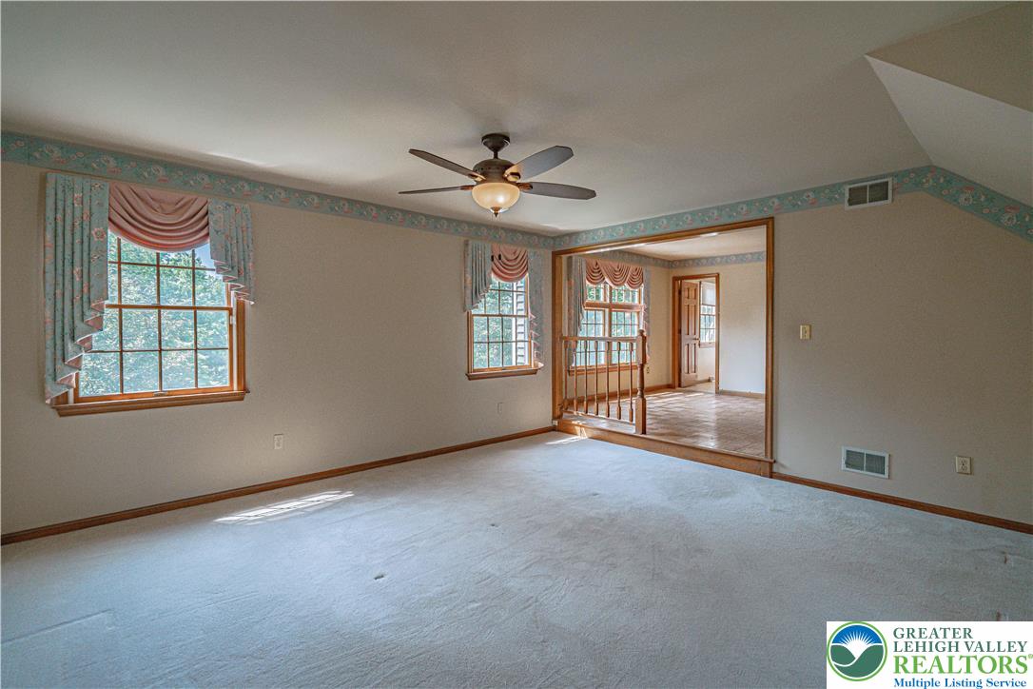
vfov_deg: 73.7
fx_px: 459
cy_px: 344
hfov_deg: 96.7
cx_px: 516
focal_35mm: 16
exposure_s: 1/3200
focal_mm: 16
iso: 1600
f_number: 4
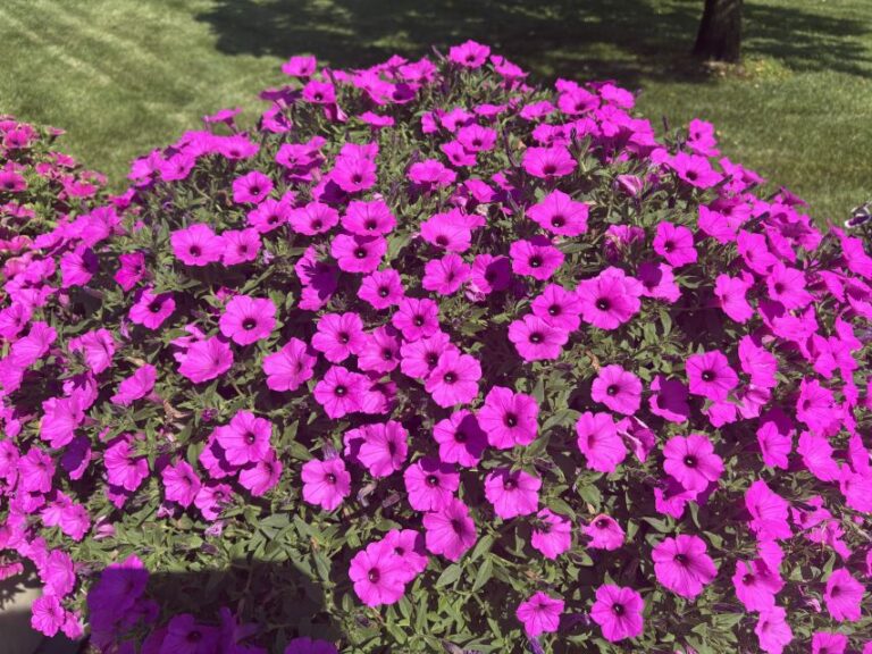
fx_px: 655
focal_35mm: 26
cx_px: 436
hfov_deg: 67.3
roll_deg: +0.7
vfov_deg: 53.1
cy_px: 327
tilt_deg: -34.2
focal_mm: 5.96
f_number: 1.6
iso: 50
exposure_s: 1/2193
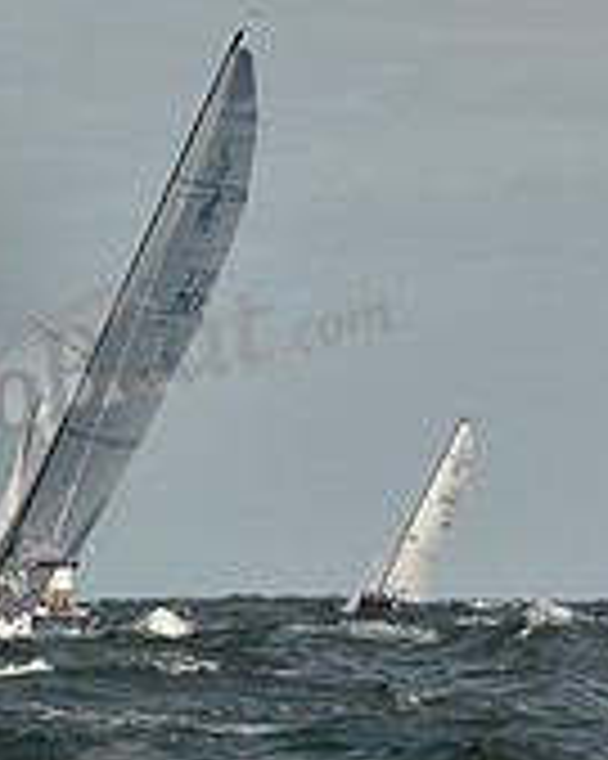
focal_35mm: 934
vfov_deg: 2.1
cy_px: 209
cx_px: -473
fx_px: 21028
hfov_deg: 1.7
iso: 320
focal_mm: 290
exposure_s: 1/1000
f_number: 10
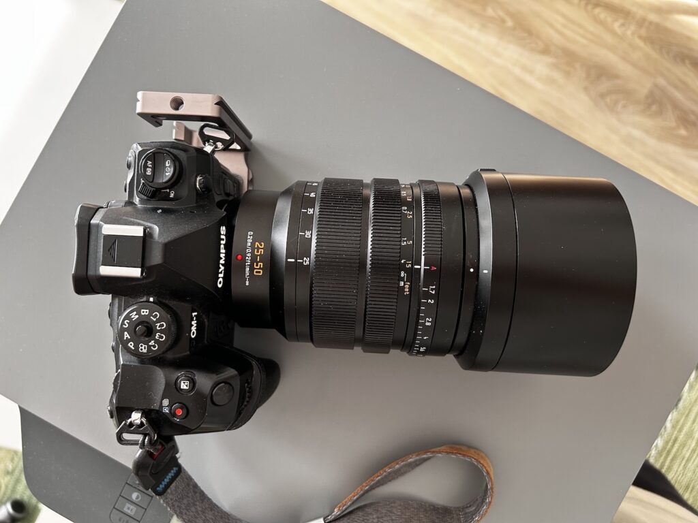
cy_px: 262
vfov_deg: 53.1
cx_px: 349
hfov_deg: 67.3
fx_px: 524
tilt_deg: -88.9
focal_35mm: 26
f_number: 1.5
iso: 125
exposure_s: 1/89
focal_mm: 5.7
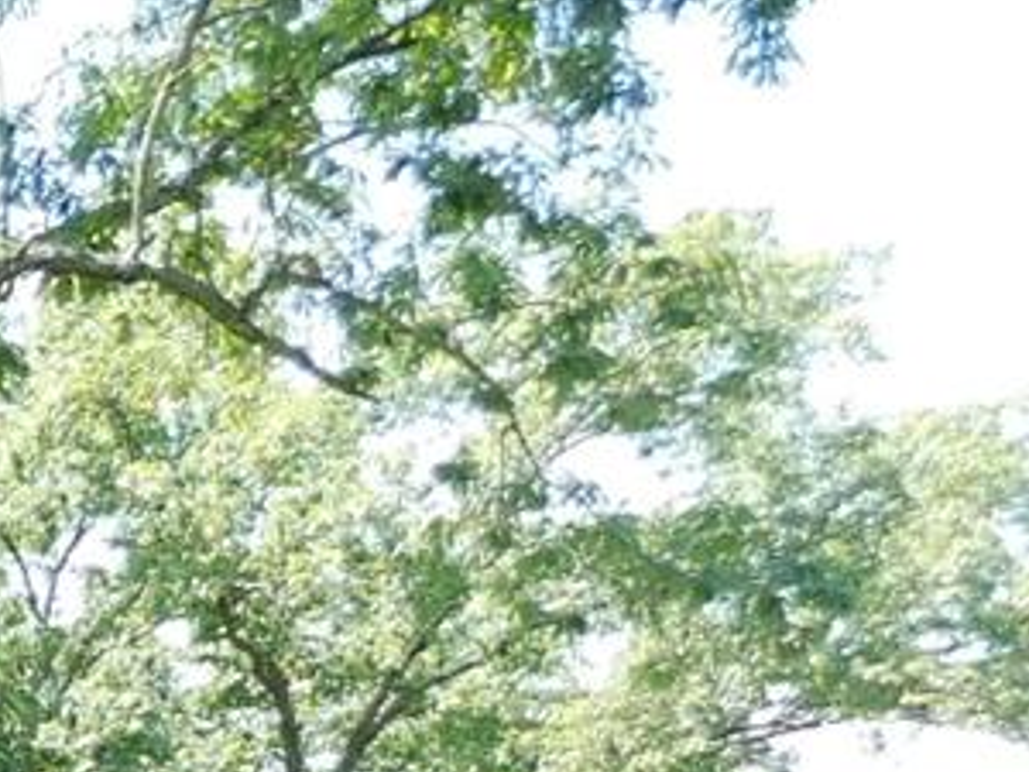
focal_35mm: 115
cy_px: 1208
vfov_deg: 12.2
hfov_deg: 13.2
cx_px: -1389
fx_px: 3419
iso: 125
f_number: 3
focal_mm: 4
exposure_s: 1/320
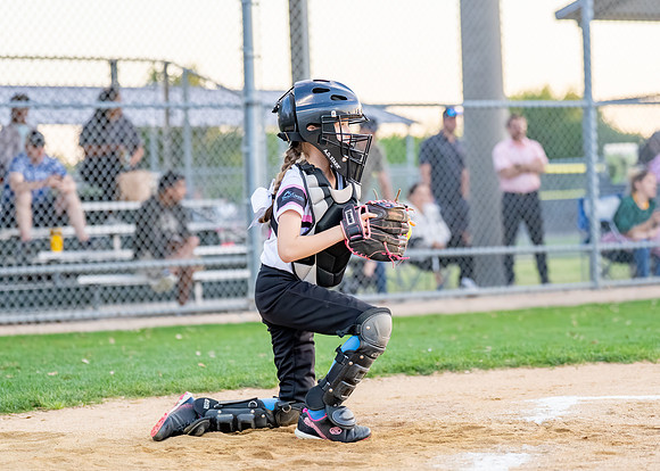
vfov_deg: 11.5
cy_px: 221
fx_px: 2349
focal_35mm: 125
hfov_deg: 16.0
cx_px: 341
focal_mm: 91
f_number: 2.8
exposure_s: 1/1250
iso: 1600
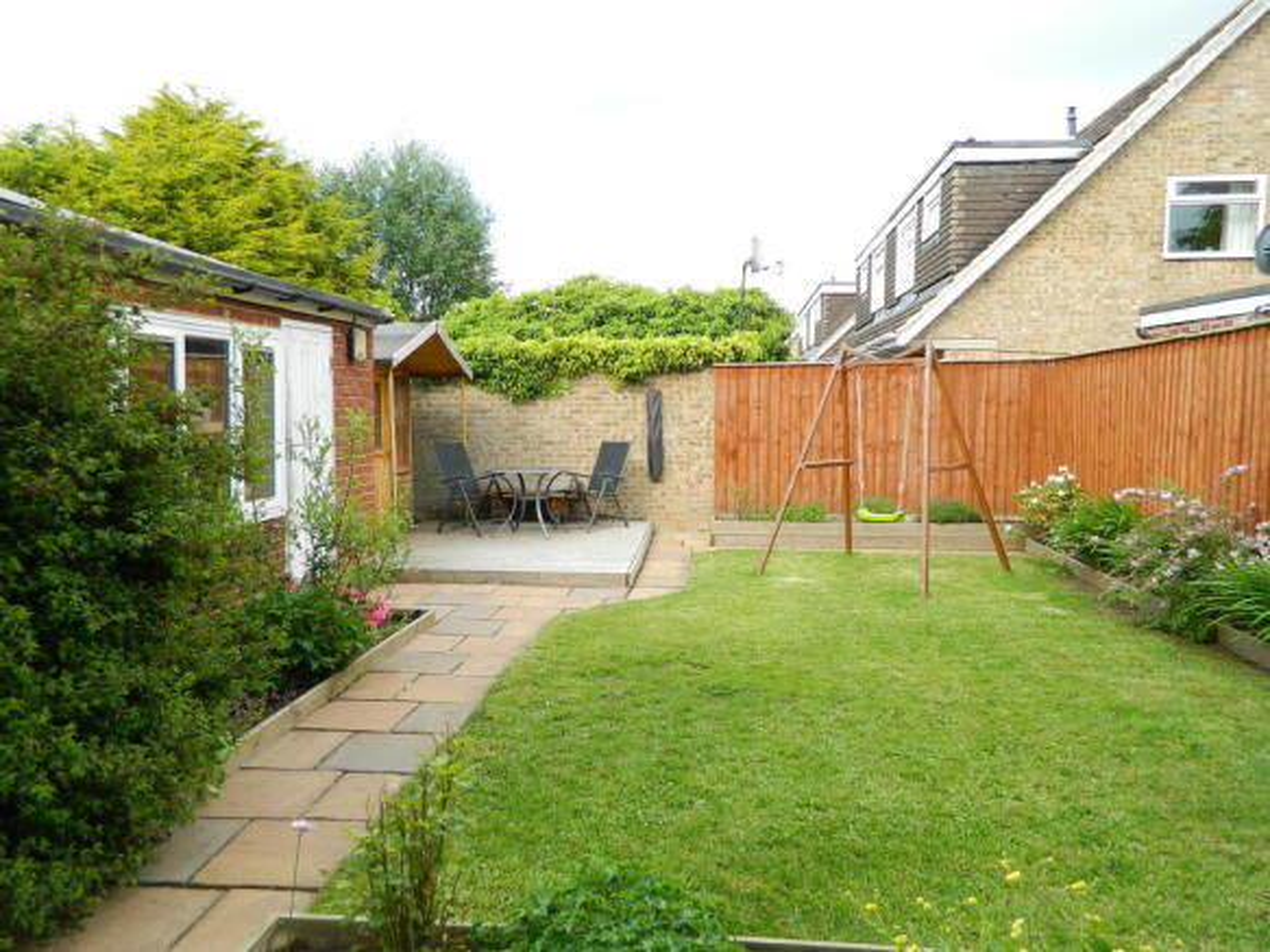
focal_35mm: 25
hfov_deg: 69.4
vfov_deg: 54.9
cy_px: 476
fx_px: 917
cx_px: 635
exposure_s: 1/160
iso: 80
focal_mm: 4.5
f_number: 3.1
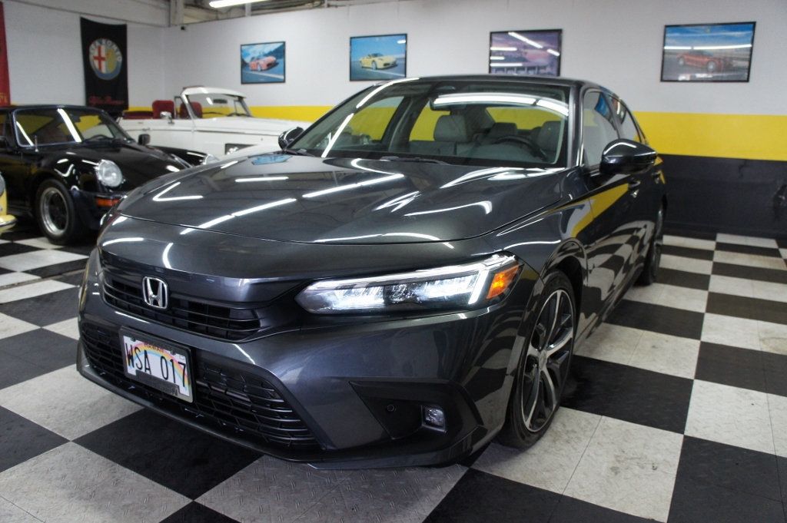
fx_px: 590
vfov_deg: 47.9
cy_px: 262
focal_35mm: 27
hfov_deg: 67.4
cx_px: 394
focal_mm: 18
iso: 1600
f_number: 4
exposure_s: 1/250
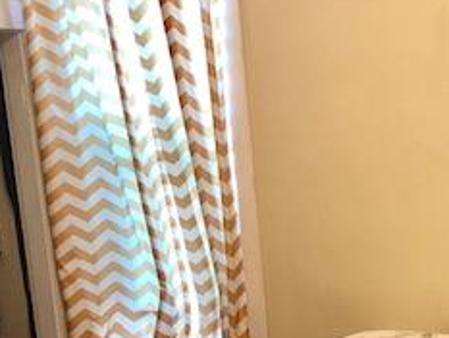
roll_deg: +3.5
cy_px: 326
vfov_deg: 18.7
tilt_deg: -10.1
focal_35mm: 77
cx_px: 395
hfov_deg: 24.7
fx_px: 999
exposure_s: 1/24
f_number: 1.8
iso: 40
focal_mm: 4
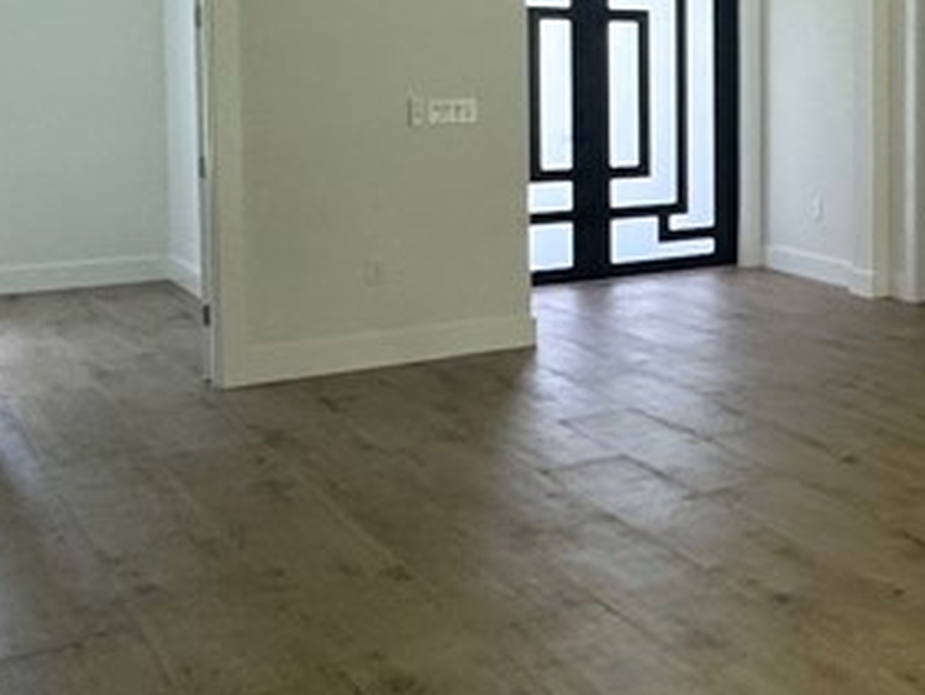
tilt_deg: -5.5
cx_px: 1195
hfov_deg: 30.0
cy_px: 128
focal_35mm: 51
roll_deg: -1.7
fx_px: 1363
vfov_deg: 27.9
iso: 250
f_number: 2.2
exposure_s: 1/99
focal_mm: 2.22
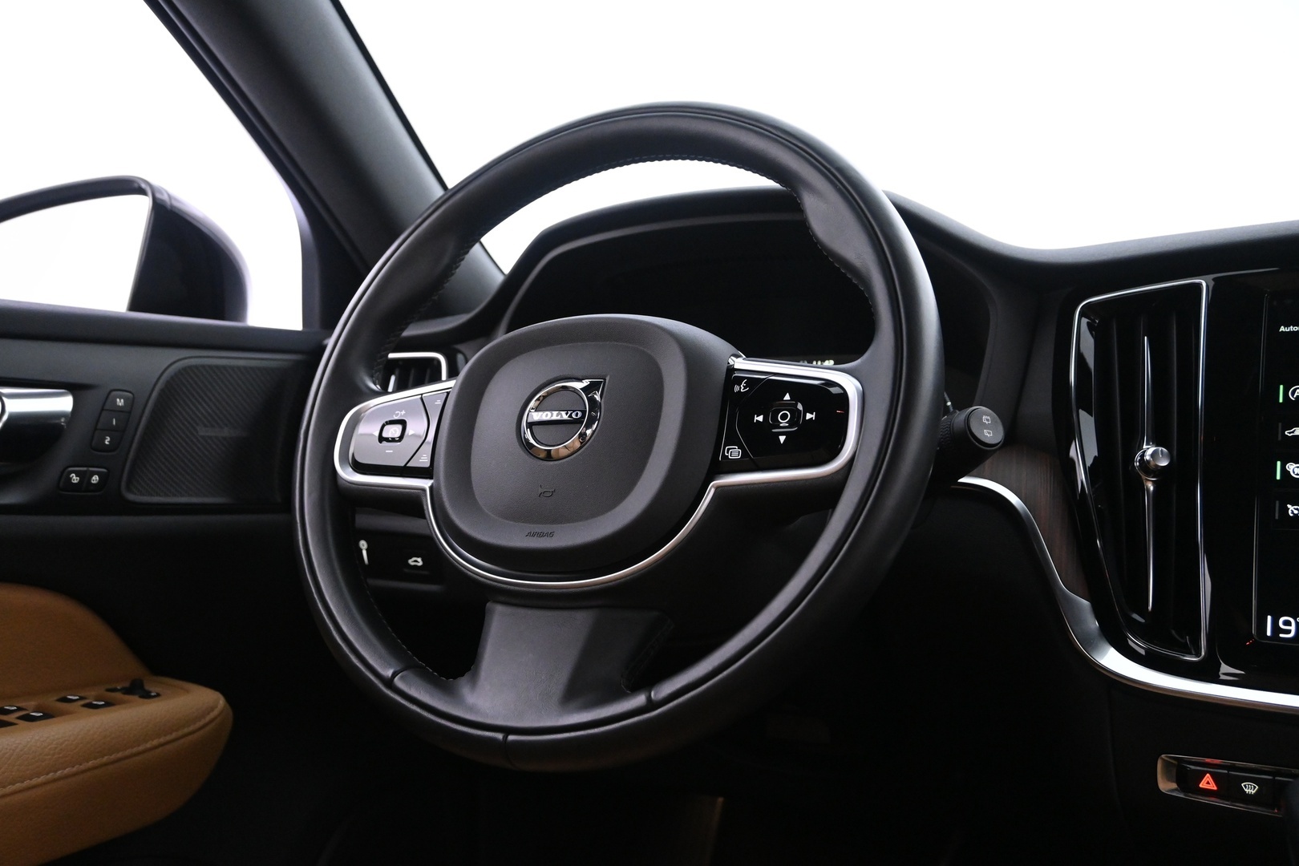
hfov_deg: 59.5
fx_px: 1137
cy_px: 433
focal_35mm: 32
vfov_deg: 41.7
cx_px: 650
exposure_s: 1/25
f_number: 4
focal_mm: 21
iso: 3200
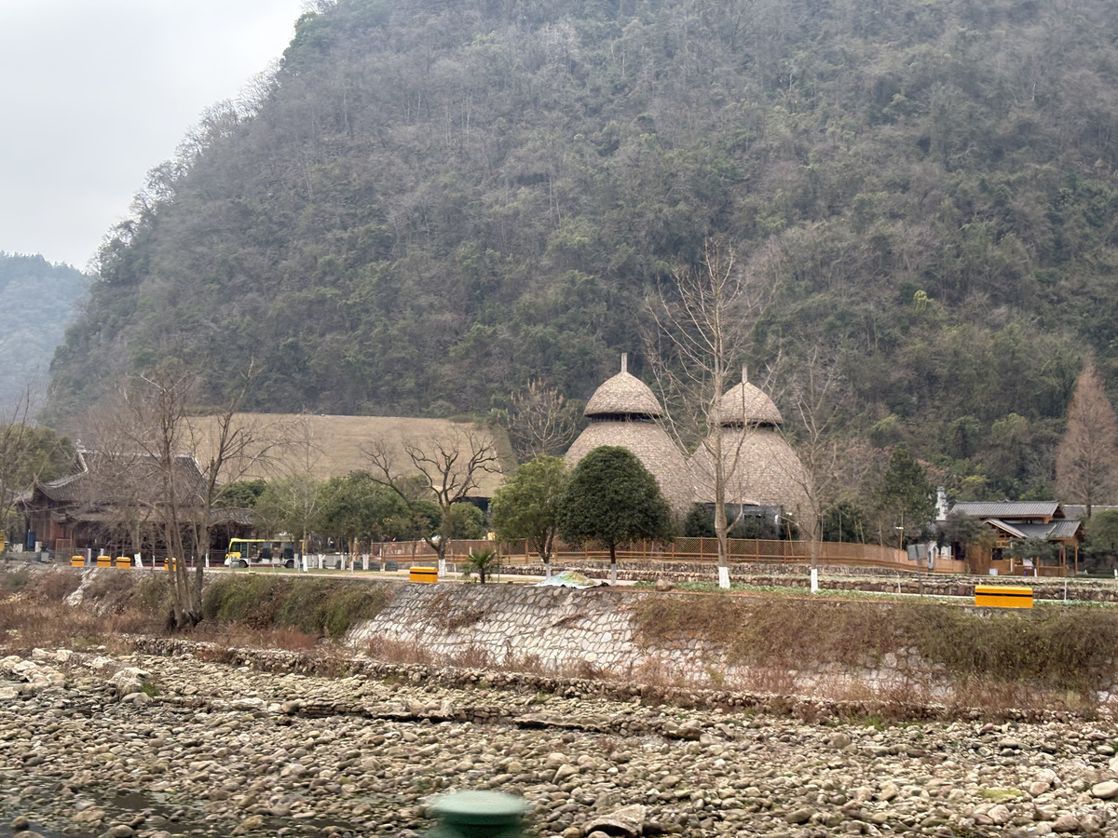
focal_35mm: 52
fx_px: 1679
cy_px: 419
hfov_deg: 36.8
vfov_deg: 28.0
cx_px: 559
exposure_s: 1/121
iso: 32
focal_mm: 5.96
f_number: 1.6
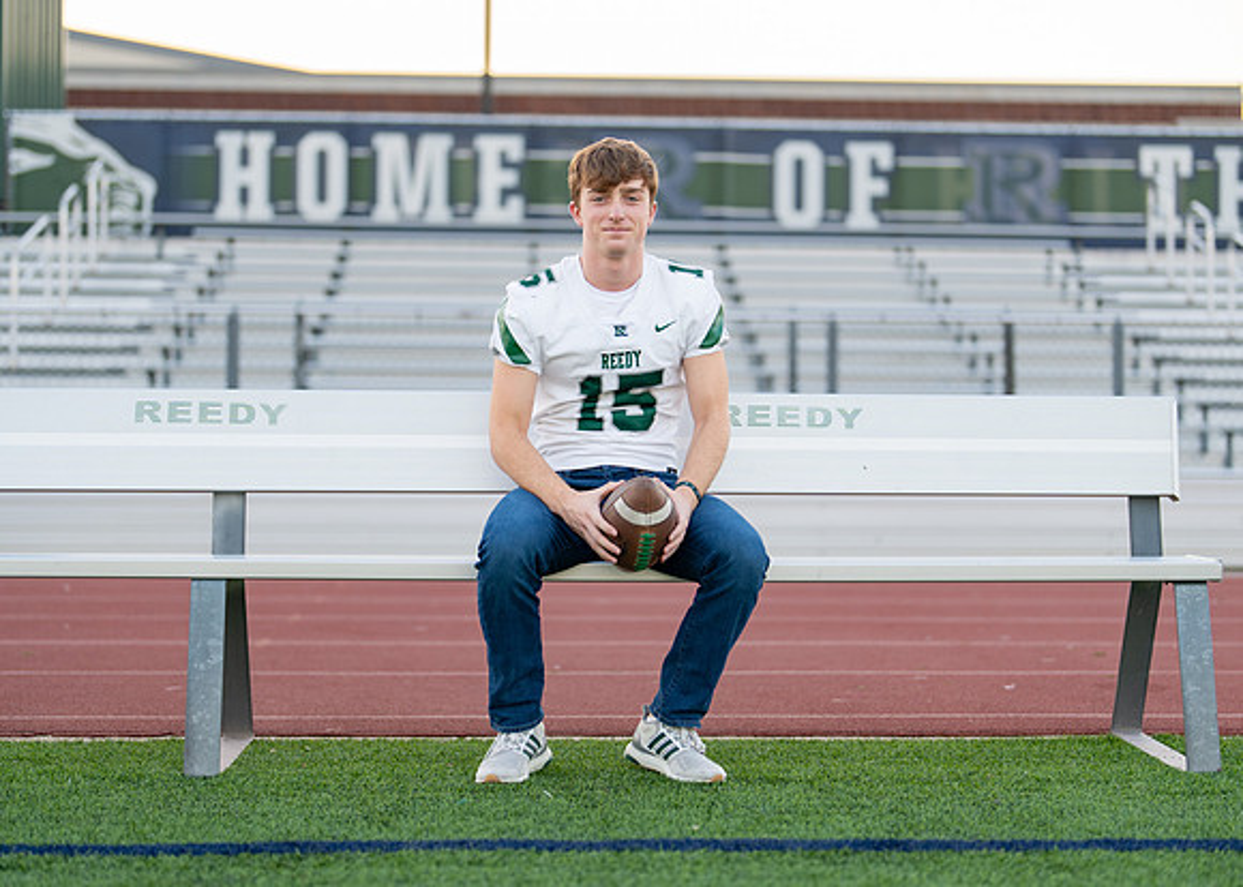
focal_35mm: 63
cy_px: 401
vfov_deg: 22.5
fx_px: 2226
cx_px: 621
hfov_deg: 31.2
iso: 125
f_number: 1.2
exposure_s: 1/500
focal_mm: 50
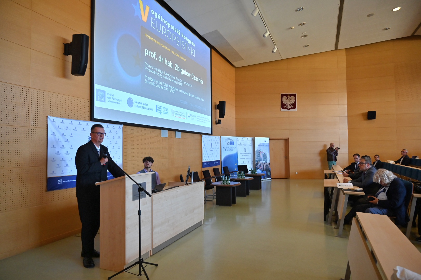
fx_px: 281
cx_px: 210
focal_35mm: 24
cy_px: 140
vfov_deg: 53.1
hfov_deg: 73.7
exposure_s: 1/161
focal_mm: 24
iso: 1000
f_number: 4
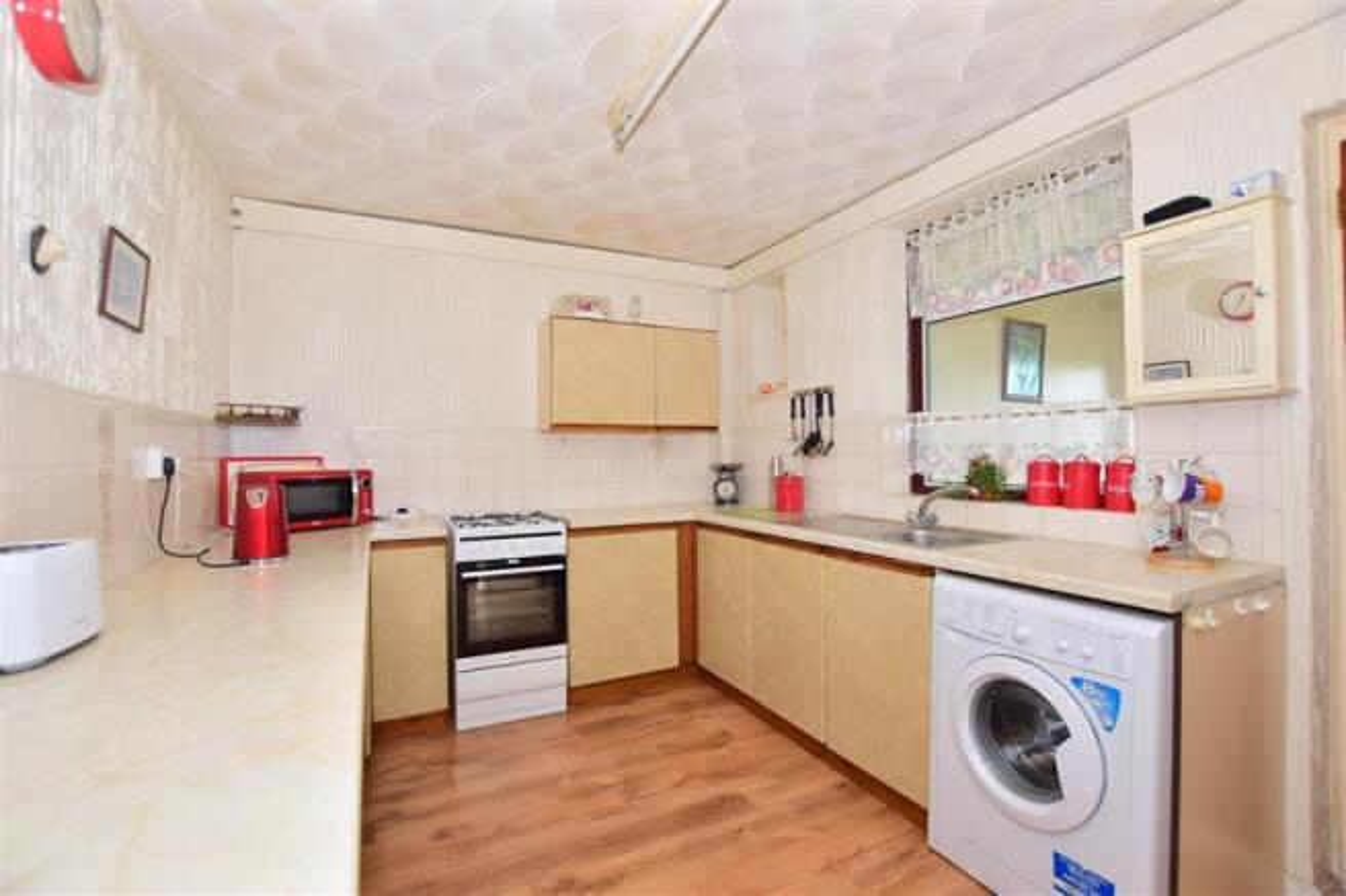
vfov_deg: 77.3
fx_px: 561
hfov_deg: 100.4
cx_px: 673
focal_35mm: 15
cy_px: 448
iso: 400
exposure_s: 1/60
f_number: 5.6
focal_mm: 10
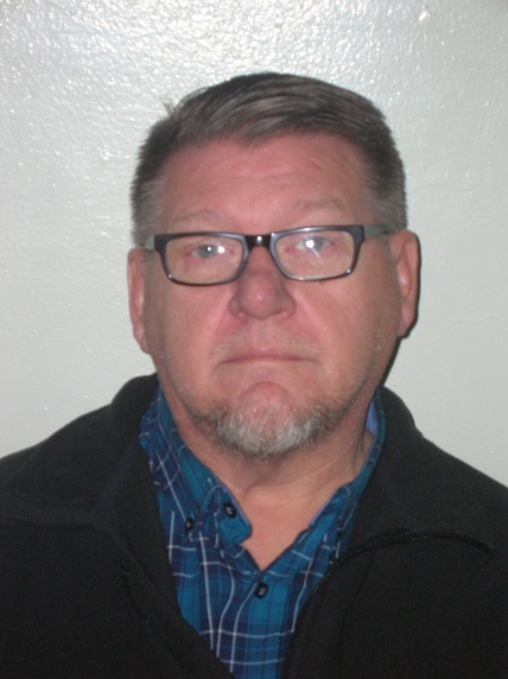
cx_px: 254
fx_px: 1999
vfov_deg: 19.3
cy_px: 340
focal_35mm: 102
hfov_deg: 14.5
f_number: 4.9
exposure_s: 1/60.1
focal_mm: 17.1
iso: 129
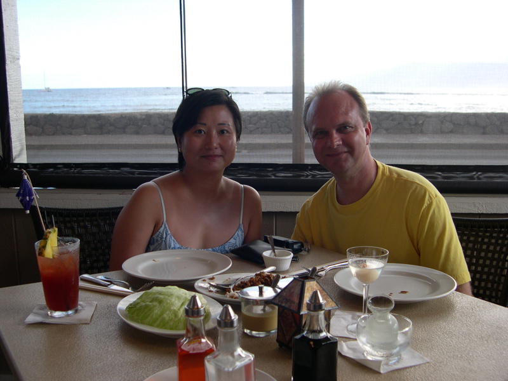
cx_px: 254
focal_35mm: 38
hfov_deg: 49.0
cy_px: 190
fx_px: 558
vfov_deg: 37.7
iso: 100
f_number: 2.8
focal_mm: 8
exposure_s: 1/68.4
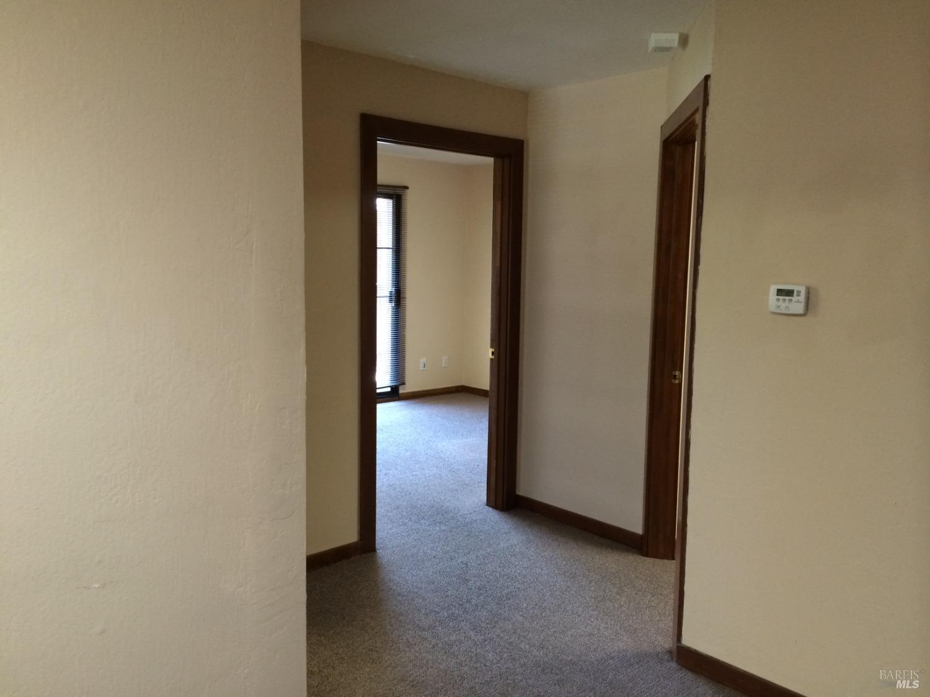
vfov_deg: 46.8
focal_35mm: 30
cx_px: 465
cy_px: 348
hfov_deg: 60.0
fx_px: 806
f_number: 2.2
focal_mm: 4.12
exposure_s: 1/30
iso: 200
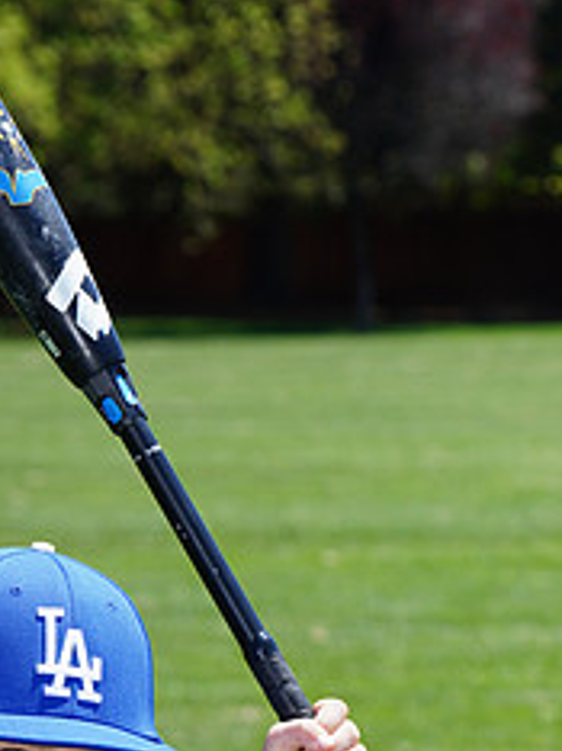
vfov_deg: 6.3
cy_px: 809
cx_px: 79
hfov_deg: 4.7
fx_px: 6831
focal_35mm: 315
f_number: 9
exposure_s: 1/200
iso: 160
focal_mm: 132
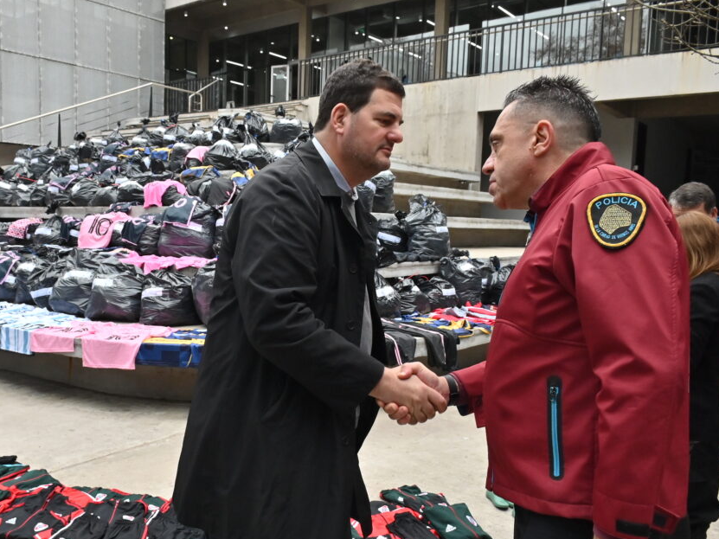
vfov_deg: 44.1
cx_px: 288
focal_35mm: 32
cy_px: 294
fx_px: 665
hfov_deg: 56.4
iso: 1250
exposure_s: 1/500
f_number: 9
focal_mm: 18
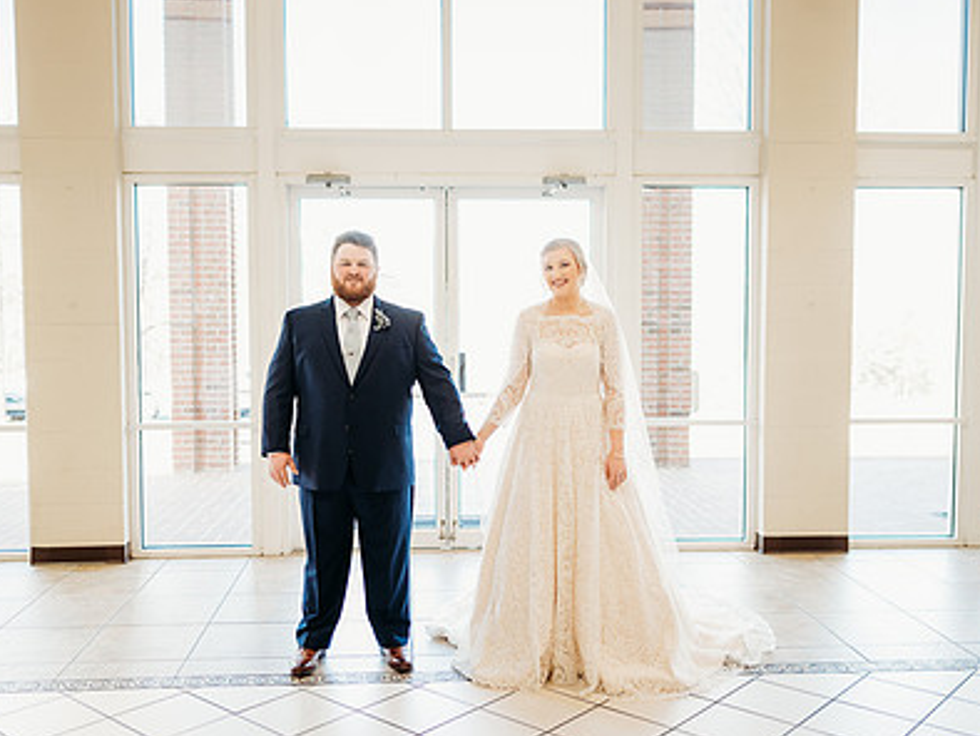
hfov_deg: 52.6
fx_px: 991
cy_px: 369
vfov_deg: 40.7
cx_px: 473
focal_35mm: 35
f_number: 1.8
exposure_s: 1/160
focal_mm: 24
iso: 400
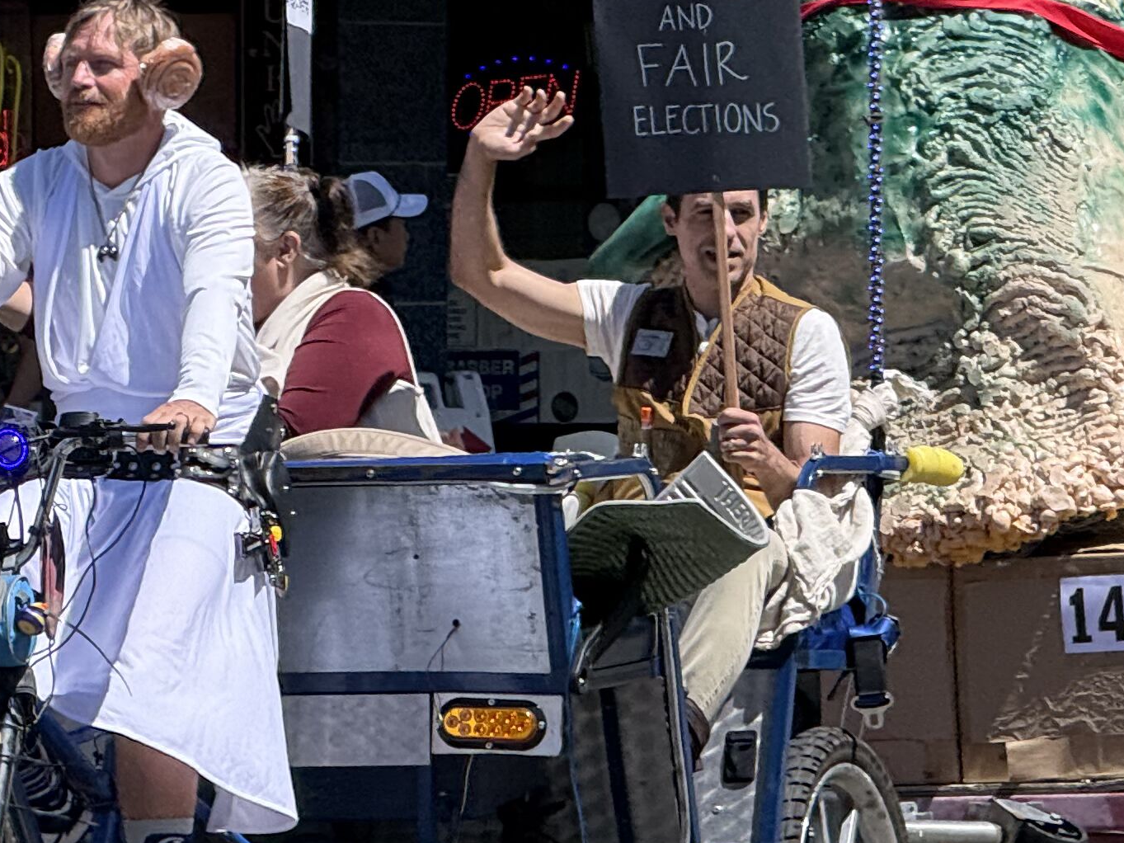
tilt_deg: -0.9
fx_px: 11526
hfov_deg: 5.6
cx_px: 292
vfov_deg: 4.2
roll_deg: +0.3
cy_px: 502
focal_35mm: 355
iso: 64
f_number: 2.8
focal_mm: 15.66
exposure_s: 1/1206
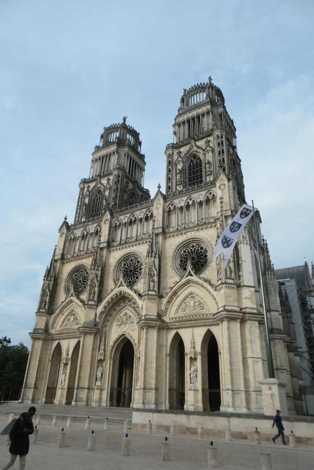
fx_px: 314
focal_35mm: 24
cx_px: 157
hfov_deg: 53.1
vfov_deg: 73.7
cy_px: 235
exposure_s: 1/1000
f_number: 5
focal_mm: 8.8
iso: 200
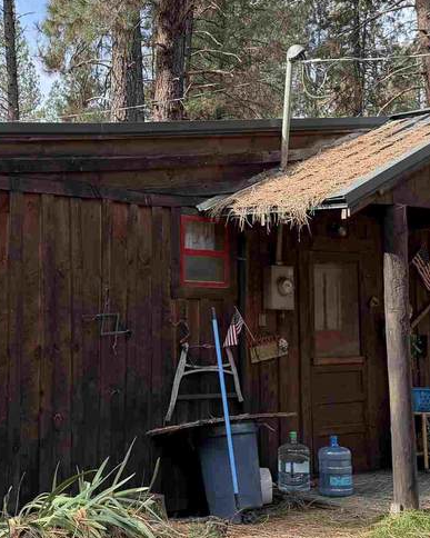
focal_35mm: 62
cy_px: 225
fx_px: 987
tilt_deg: +6.7
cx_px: 127
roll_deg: +0.2
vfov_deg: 30.4
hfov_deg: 24.4
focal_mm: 6.76
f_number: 1.78
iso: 100
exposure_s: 1/654
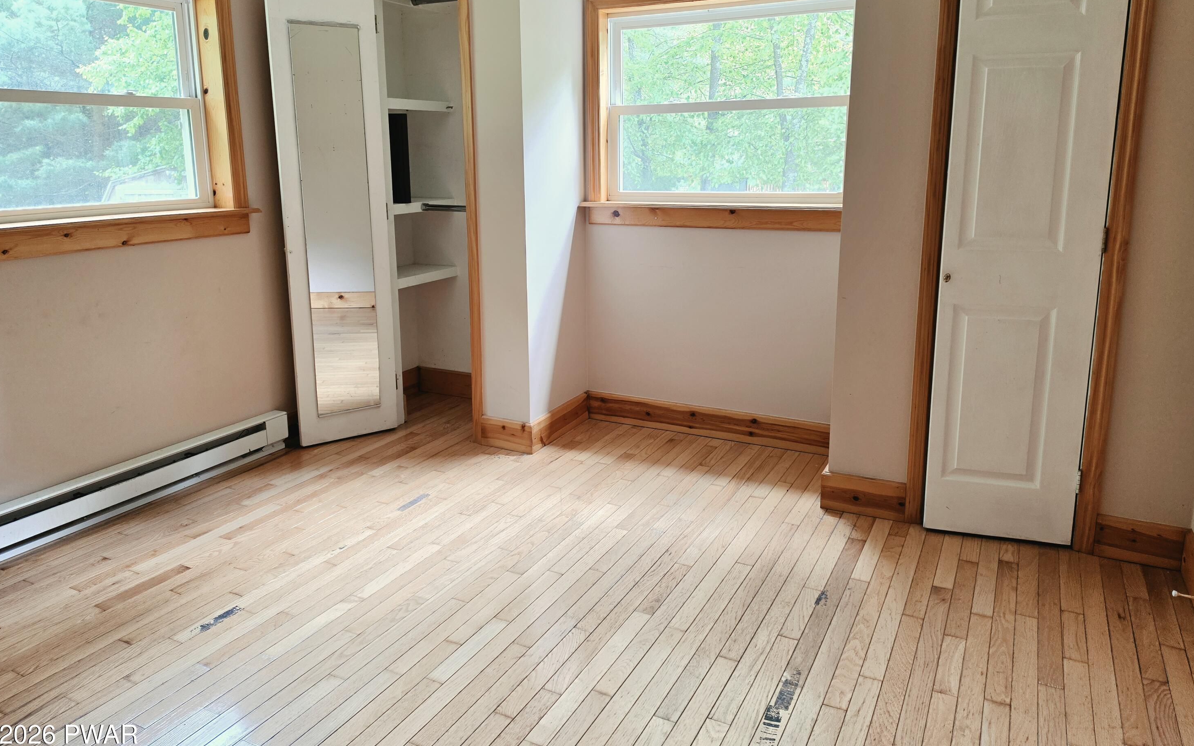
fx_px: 813
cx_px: 590
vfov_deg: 49.1
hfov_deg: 72.6
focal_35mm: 25
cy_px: 317
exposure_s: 1/120
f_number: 1.4
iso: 100
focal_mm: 6.5
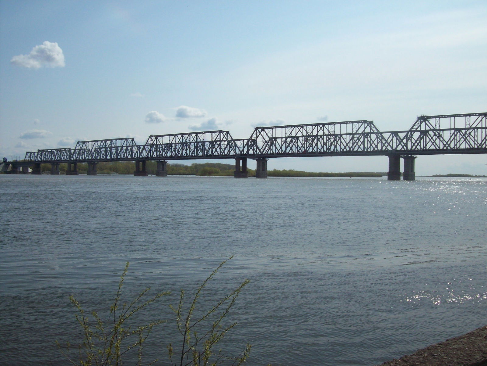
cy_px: 183
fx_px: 506
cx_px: 244
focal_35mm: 36
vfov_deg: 39.7
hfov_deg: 51.4
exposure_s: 1/1401
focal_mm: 6
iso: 80
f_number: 4.8
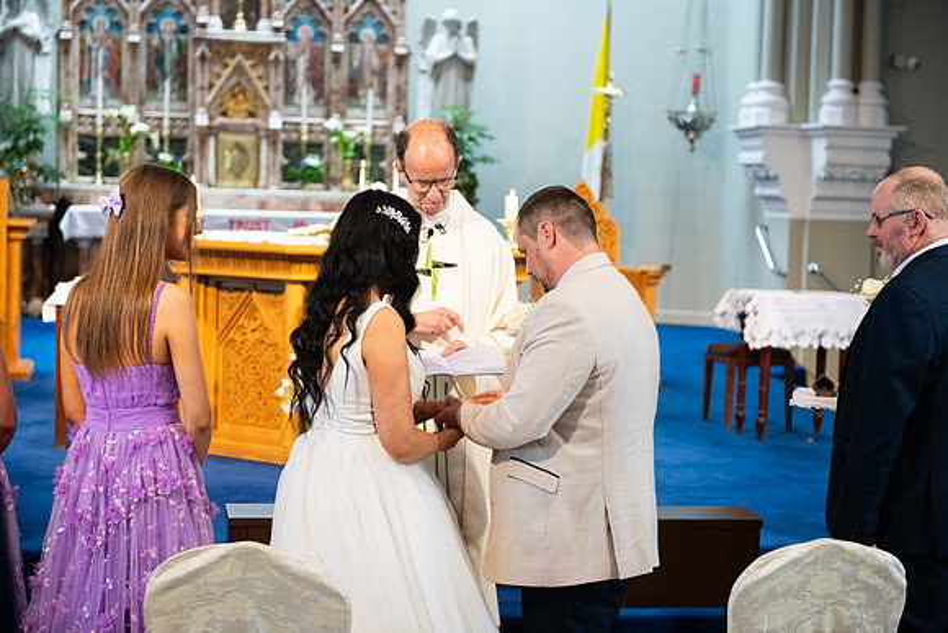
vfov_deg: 19.5
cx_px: 474
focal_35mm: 70
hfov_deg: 28.8
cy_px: 316
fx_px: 1844
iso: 800
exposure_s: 1/160
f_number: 3.5
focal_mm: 70
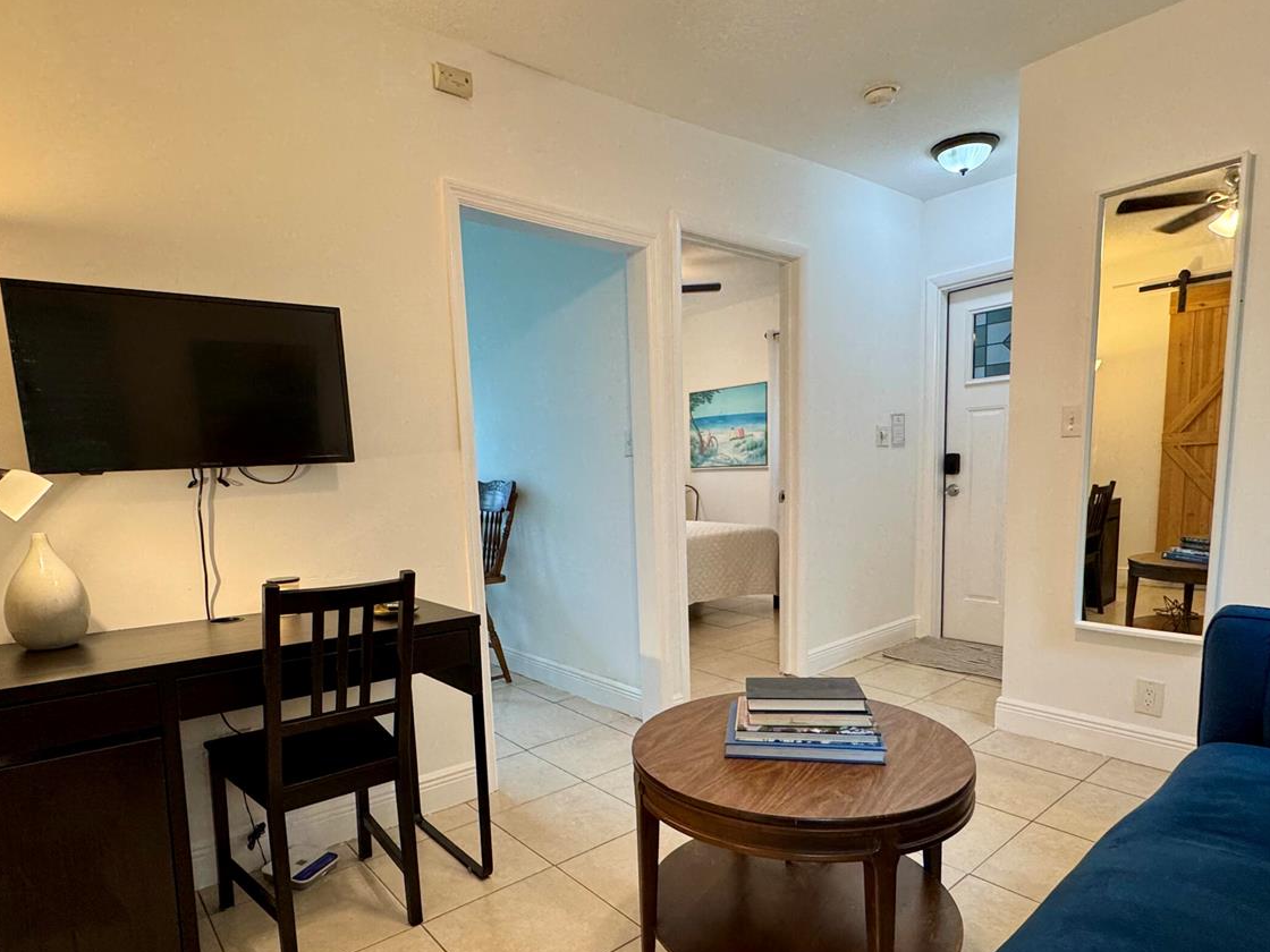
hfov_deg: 81.7
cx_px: 628
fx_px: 734
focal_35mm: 20
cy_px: 568
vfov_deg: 65.4
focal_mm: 2.22
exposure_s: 1/60
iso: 160
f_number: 2.2
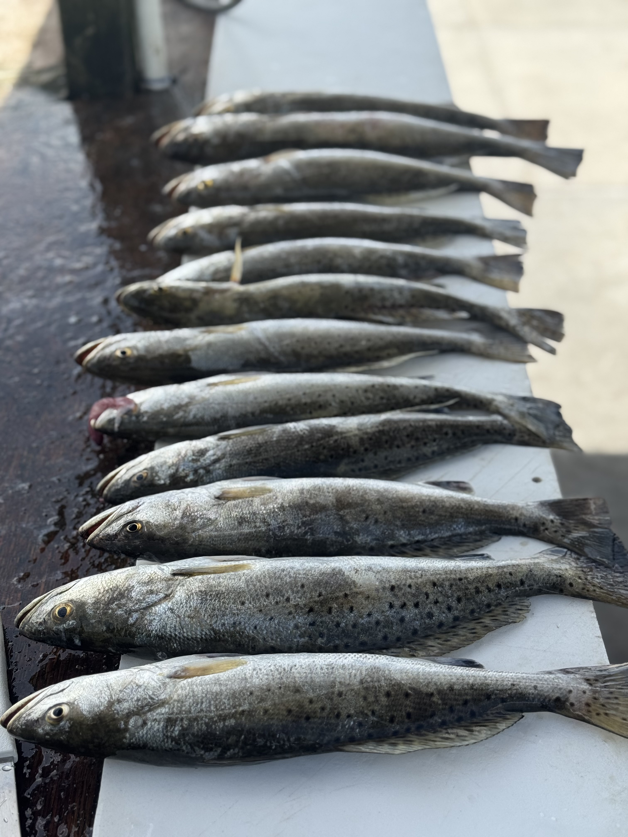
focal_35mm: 48
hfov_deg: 30.3
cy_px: 418
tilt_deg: -36.5
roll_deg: +0.3
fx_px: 1161
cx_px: 314
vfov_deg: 39.7
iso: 64
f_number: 1.78
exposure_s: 1/2717
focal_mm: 6.76
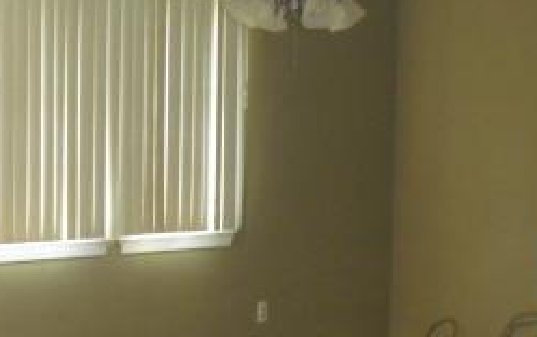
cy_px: 268
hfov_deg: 21.2
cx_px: 317
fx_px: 1435
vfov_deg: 13.3
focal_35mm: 98
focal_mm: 6.3
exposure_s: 1/60
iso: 400
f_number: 3.1
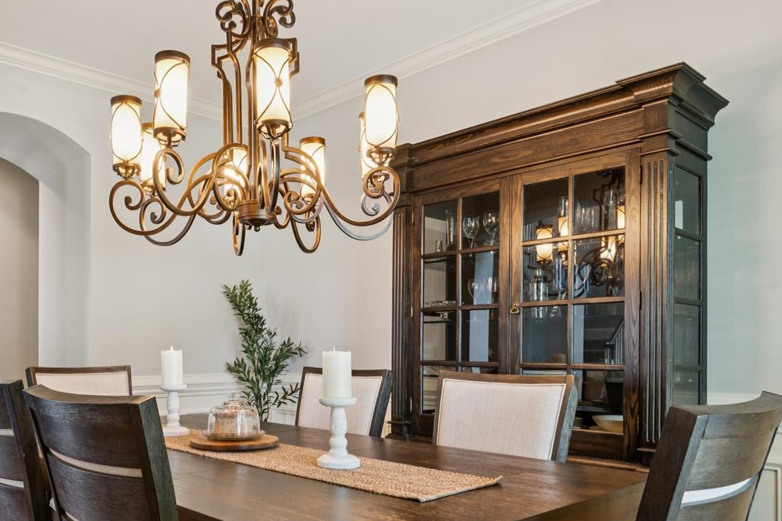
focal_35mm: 30
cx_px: 252
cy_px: 361
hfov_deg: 60.1
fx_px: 653
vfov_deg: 42.7
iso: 100
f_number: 13
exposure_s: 2.5
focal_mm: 16.6
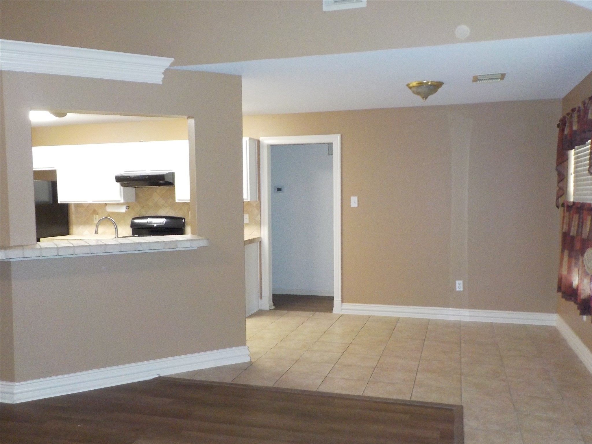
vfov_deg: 46.8
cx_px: 296
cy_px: 222
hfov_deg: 60.0
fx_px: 513
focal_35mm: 30
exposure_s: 1/30
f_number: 3.3
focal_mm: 4.1
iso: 400
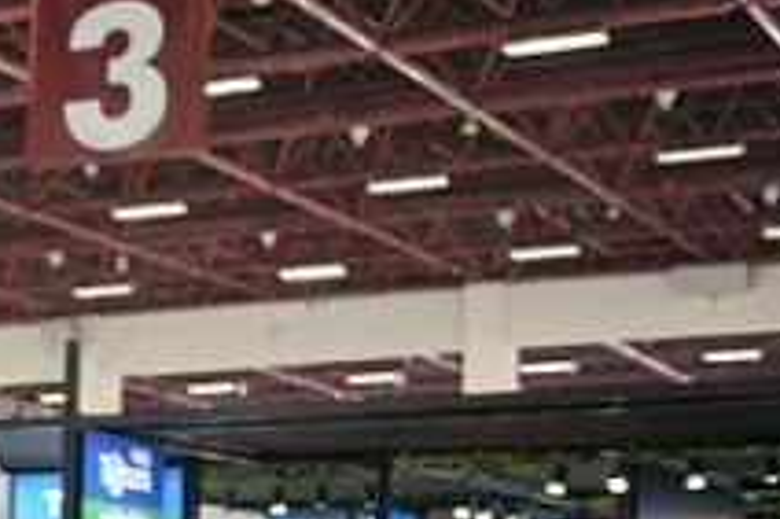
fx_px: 2685
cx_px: -464
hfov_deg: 15.1
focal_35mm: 124
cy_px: 825
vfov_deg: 10.6
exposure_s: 1/160
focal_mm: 35
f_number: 1.4
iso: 400
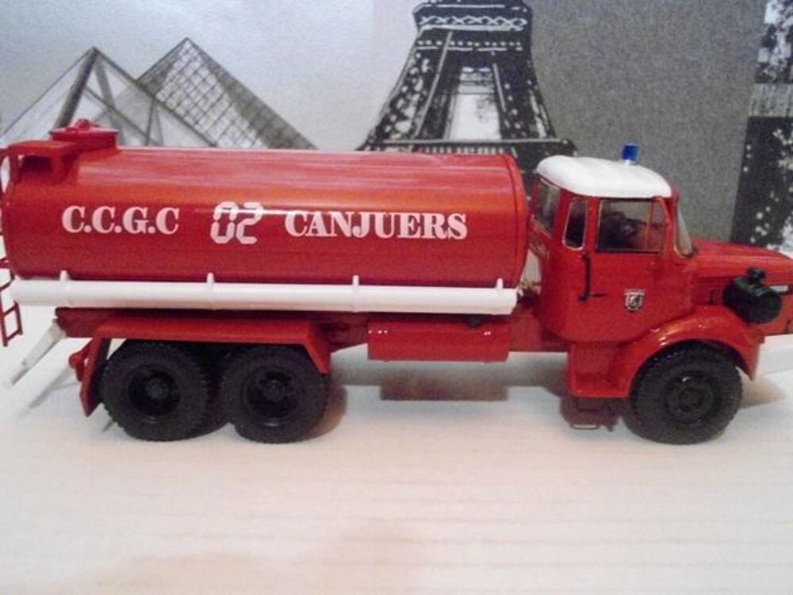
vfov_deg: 45.4
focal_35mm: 31
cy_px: 298
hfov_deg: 58.4
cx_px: 396
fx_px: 710
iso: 1600
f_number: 3
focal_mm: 5.6
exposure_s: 1/30
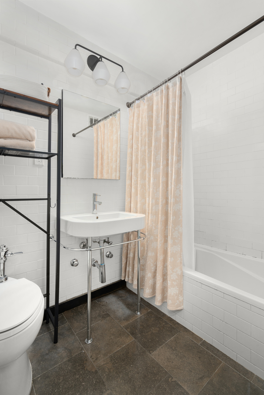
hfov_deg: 73.7
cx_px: 132
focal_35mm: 16
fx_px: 176
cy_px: 198
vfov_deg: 96.7
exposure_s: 1/1.25
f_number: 11
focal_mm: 16
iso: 400
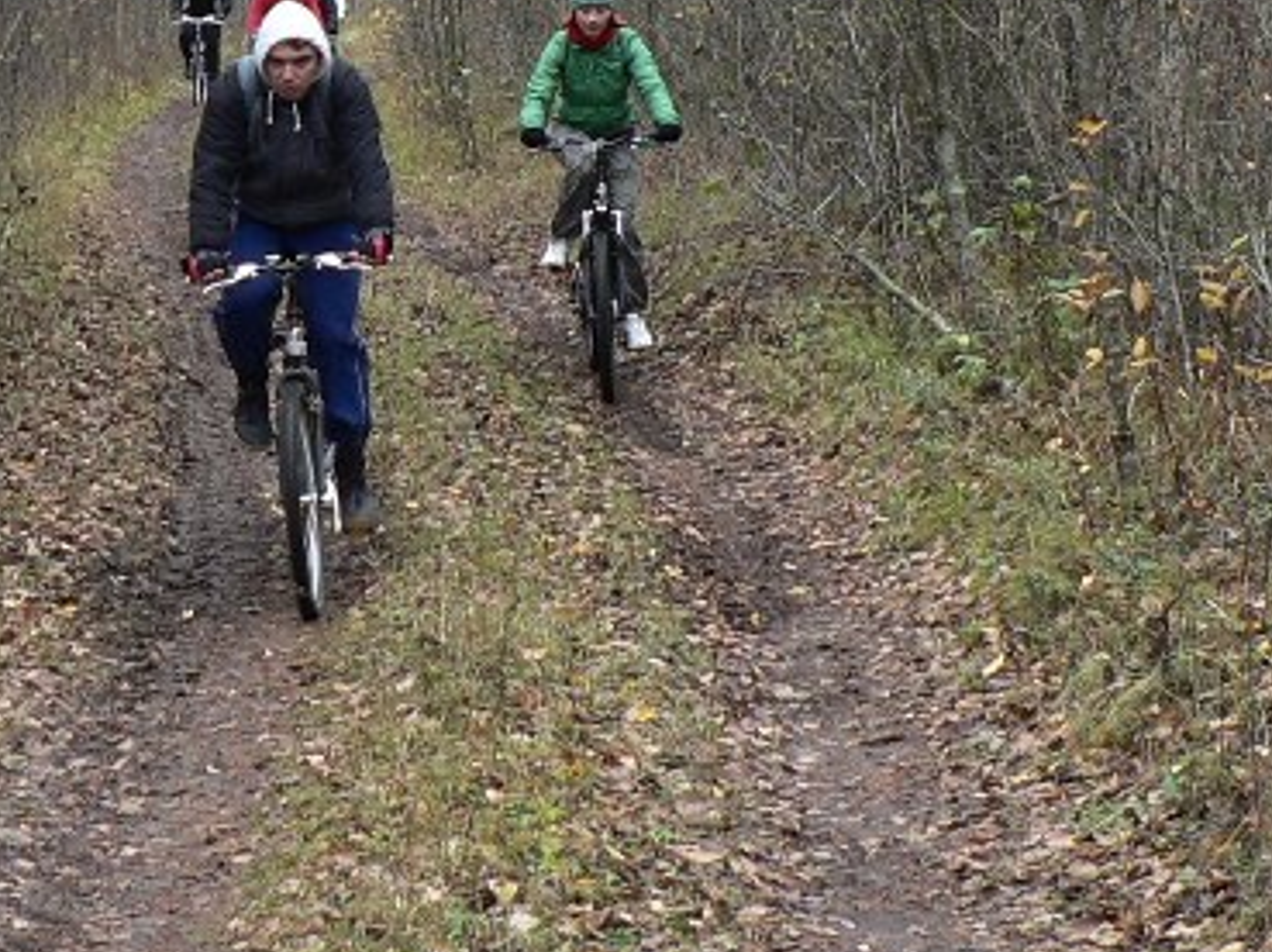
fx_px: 3671
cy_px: 3
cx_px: 241
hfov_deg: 19.4
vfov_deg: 14.5
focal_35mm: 100
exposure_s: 1/30
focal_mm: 6
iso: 80
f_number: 2.8
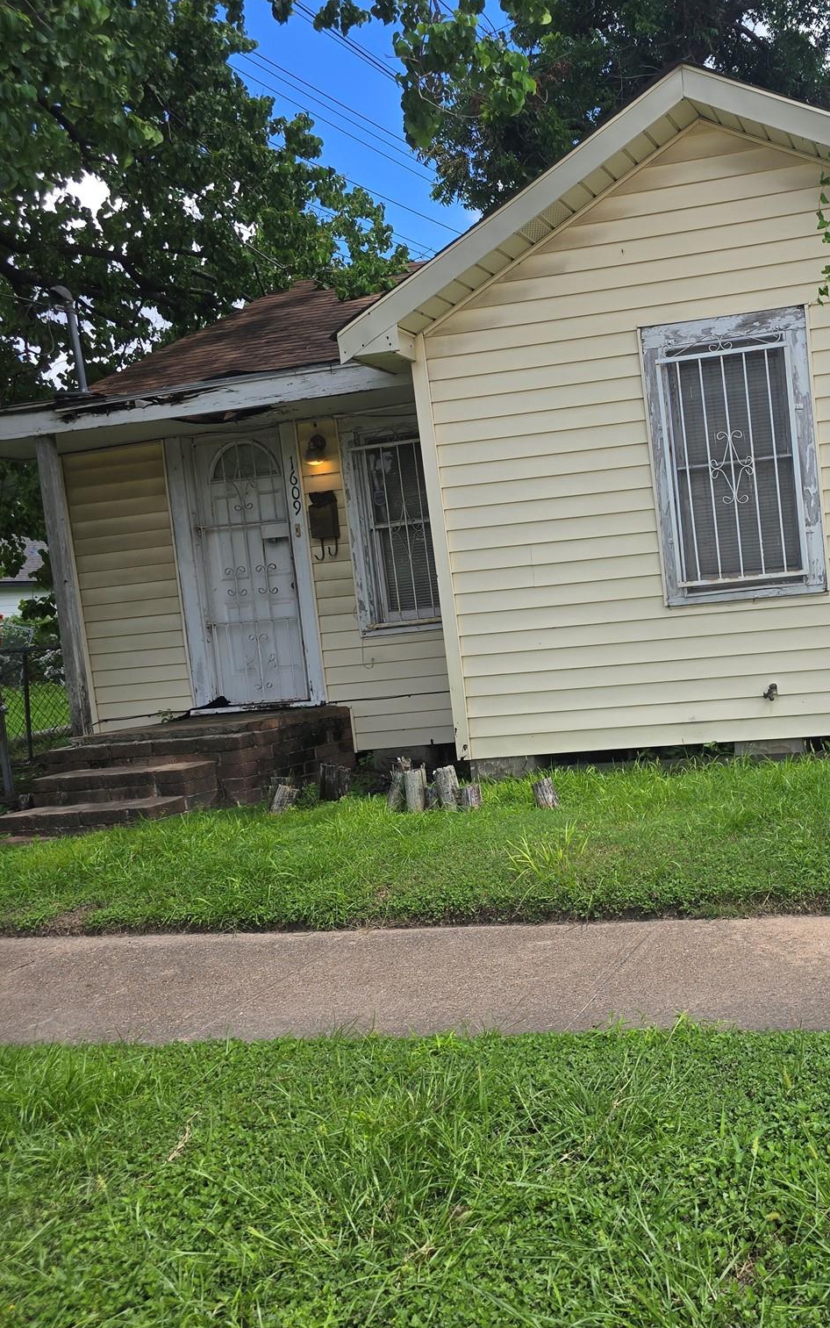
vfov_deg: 58.1
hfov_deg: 35.7
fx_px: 1194
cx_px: 773
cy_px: 671
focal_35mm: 33
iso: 12
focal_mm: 6.3
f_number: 1.7
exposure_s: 1/548
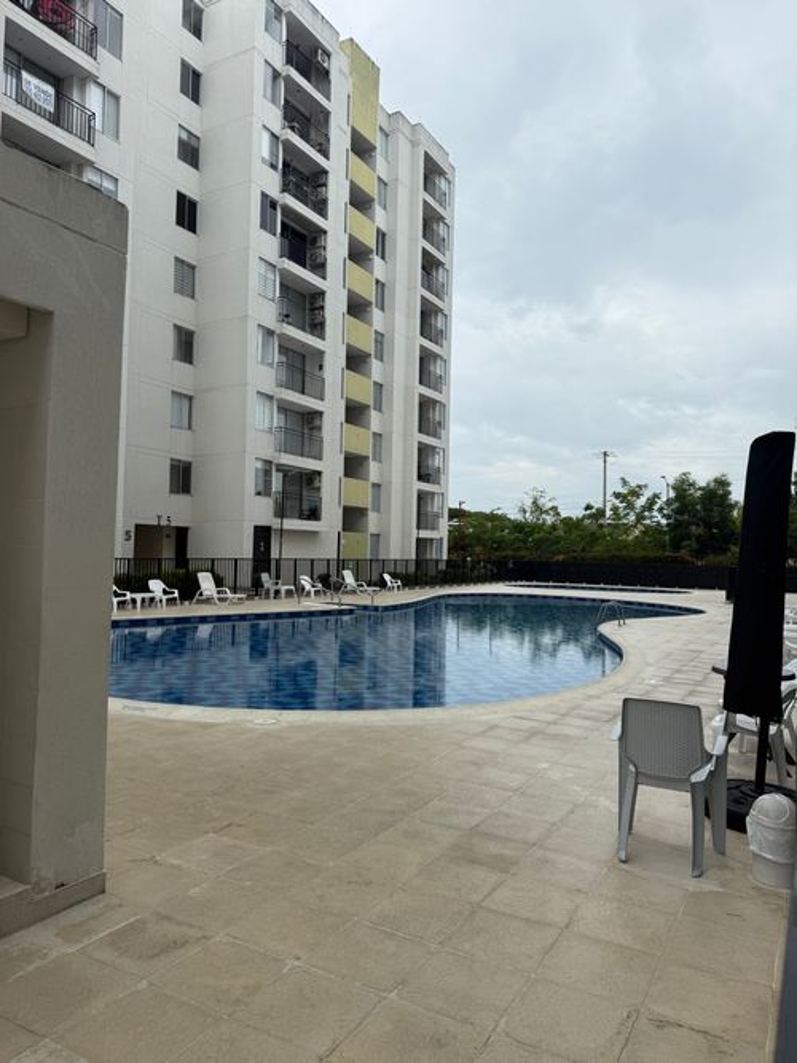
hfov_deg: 56.8
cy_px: 532
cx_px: 398
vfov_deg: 71.6
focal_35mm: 24
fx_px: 737
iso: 80
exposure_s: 1/4167
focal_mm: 6.76
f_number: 1.78
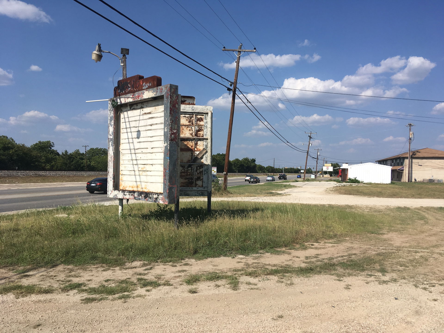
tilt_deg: -0.8
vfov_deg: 48.2
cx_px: 222
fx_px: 372
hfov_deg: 61.7
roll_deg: -1.2
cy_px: 166
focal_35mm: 29
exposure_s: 1/2564
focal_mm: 4.15
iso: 25
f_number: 2.2
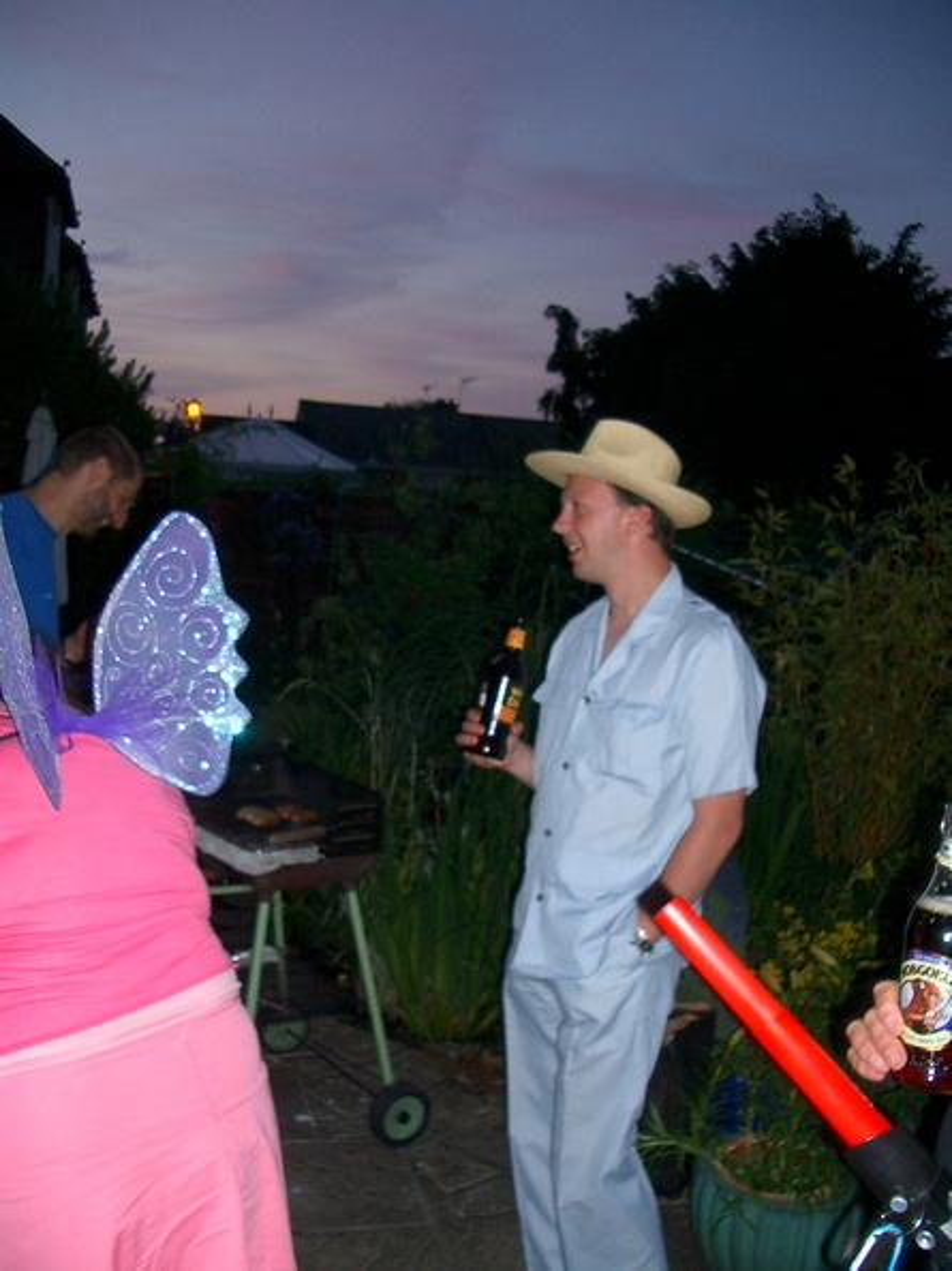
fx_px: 1284
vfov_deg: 52.6
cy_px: 636
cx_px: 476
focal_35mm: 35
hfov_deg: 40.7
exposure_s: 1/40
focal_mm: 5.8
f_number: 2.6
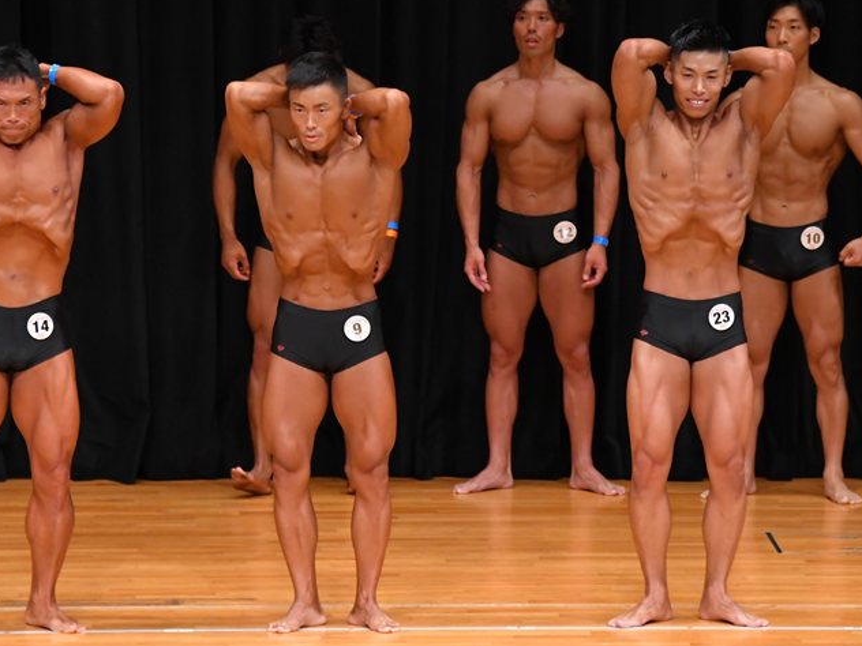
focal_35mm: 318
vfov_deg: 4.7
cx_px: 499
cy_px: 298
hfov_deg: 6.2
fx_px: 7919
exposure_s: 1/400
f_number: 5.6
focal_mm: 180
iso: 4000
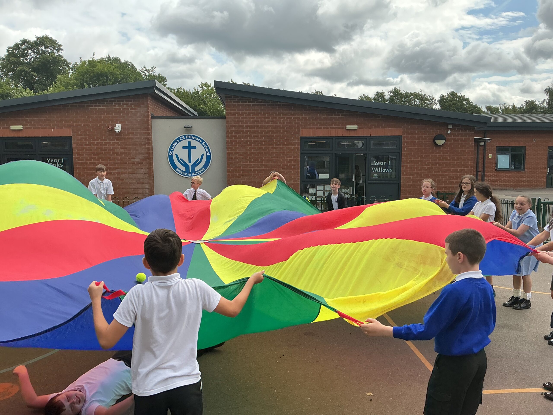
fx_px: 463
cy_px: 208
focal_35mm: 29
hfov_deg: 61.7
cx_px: 276
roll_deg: +0.3
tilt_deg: -7.1
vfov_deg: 48.2
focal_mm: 3
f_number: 1.8
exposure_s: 1/1848
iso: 25
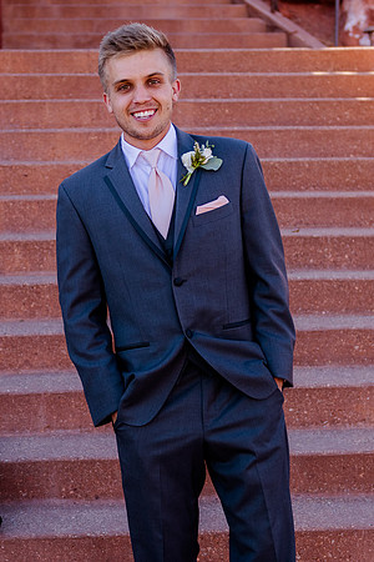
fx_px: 1207
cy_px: 289
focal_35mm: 77
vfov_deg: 26.2
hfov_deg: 17.6
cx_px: 117
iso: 200
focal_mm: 38
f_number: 2.8
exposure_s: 1/800
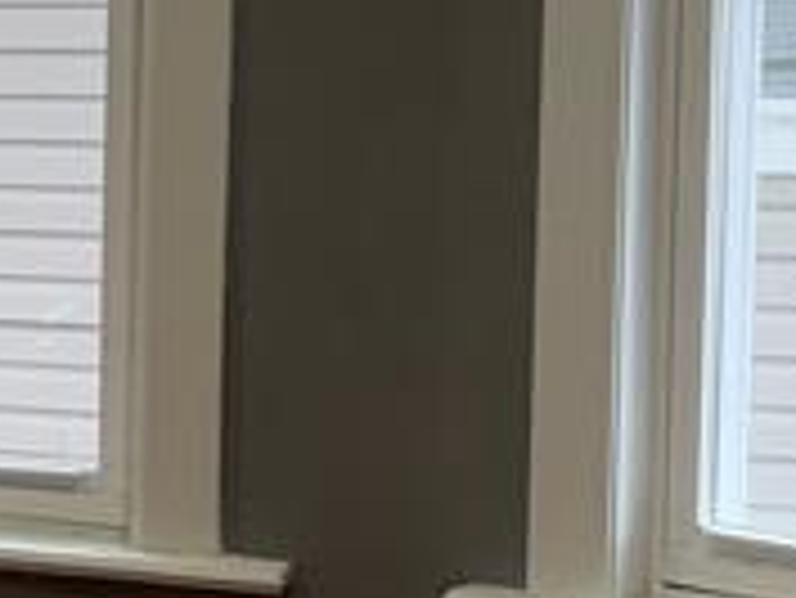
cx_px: -540
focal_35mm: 139
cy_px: 247
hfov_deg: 13.1
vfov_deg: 10.7
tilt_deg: -4.3
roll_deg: -0.3
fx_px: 3198
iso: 50
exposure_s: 1/155
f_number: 1.78
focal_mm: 6.76
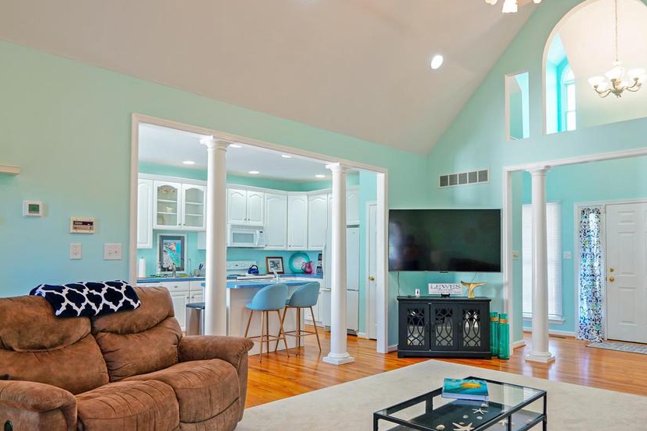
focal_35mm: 26
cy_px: 241
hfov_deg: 69.1
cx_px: 363
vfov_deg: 49.4
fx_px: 467
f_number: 2.8
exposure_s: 1/30
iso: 100
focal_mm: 10
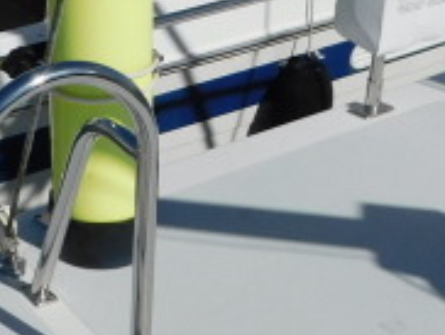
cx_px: 171
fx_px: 1300
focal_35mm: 101
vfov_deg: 14.6
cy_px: 56
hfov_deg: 19.4
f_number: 6
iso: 125
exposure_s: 1/1500
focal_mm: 4
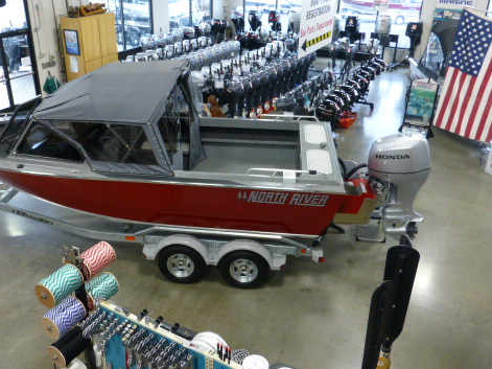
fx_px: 483
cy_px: 183
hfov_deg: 53.7
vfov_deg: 41.8
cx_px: 202
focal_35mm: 34
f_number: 3.3
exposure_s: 1/30
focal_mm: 4.4
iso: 400
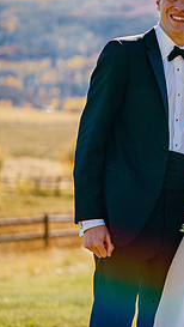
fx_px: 1636
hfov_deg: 6.3
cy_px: 105
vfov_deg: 11.4
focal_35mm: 189
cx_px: 300
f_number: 2.8
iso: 200
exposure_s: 1/5000
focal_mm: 85
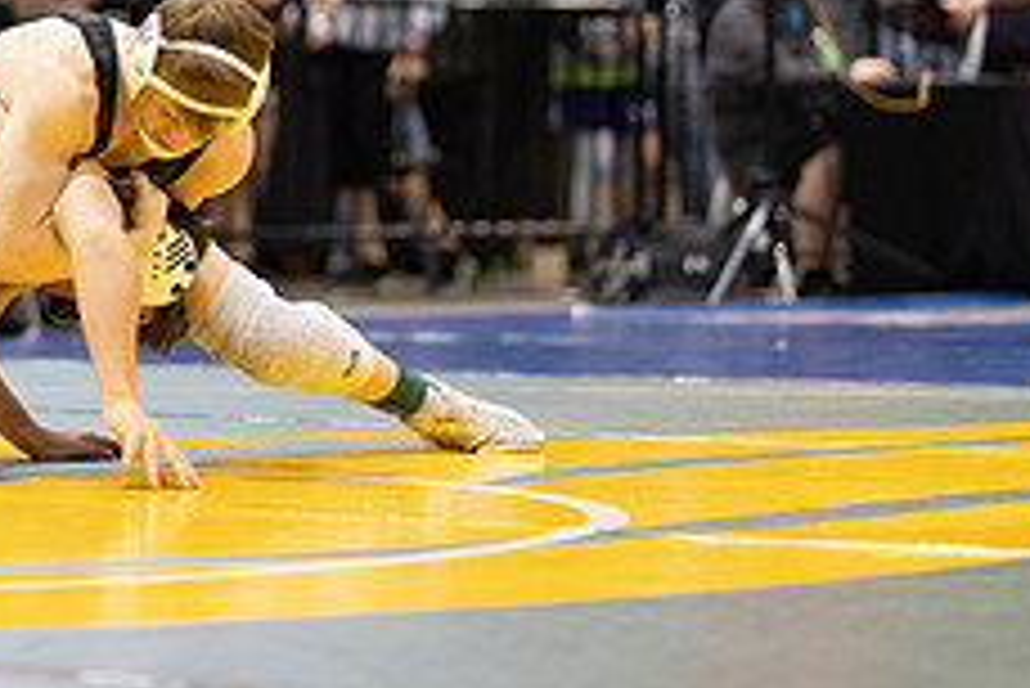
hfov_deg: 9.5
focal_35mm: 215
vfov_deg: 6.4
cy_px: -11
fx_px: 6155
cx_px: 94
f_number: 1.8
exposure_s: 1/500
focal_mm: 85
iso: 2000
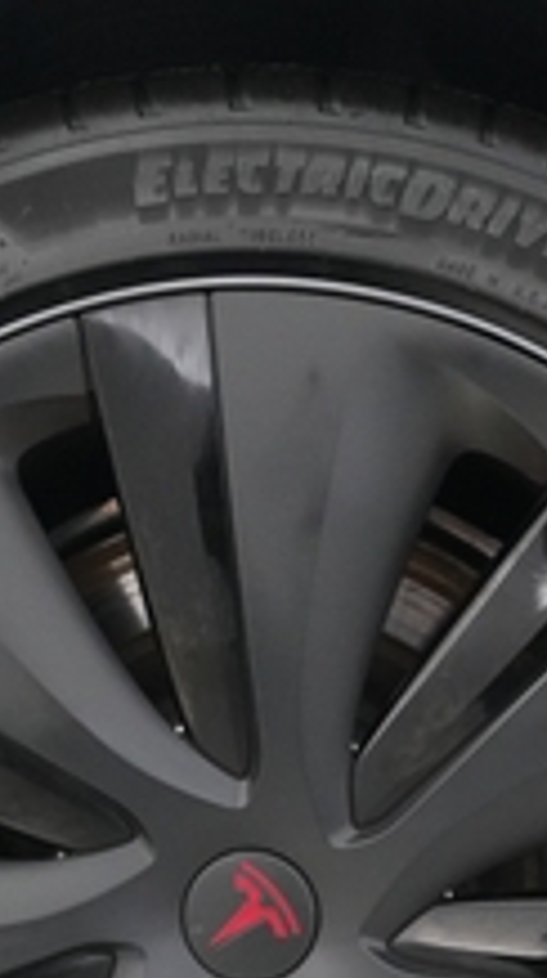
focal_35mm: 77
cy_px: 920
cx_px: 278
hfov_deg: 15.6
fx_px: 1993
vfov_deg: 26.4
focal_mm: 25
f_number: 2.8
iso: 5000
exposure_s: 1/160
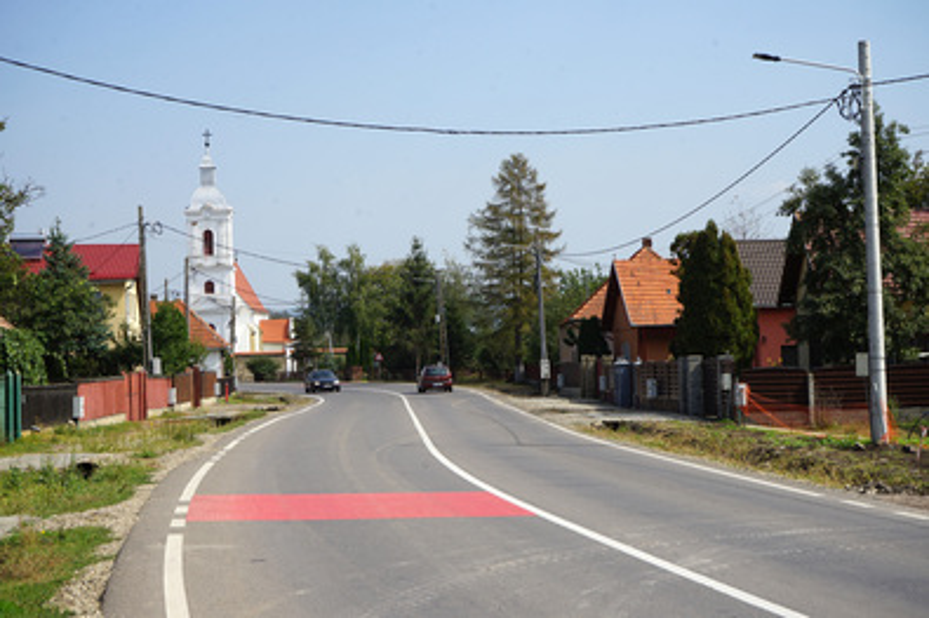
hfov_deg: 28.9
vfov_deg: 19.4
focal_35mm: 70
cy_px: 309
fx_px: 1806
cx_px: 464
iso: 100
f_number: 11
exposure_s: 1/160
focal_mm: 70
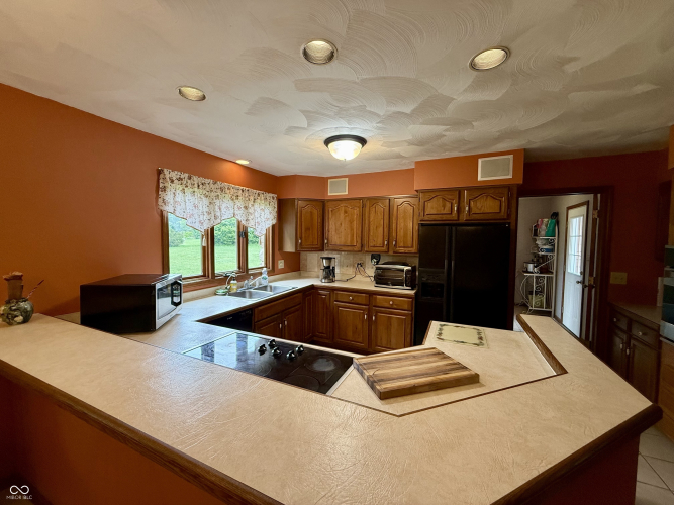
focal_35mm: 14
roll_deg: -1.0
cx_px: 337
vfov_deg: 85.7
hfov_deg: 102.1
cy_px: 252
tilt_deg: -3.2
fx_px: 273
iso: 200
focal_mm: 2.22
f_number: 2.2
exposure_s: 1/120
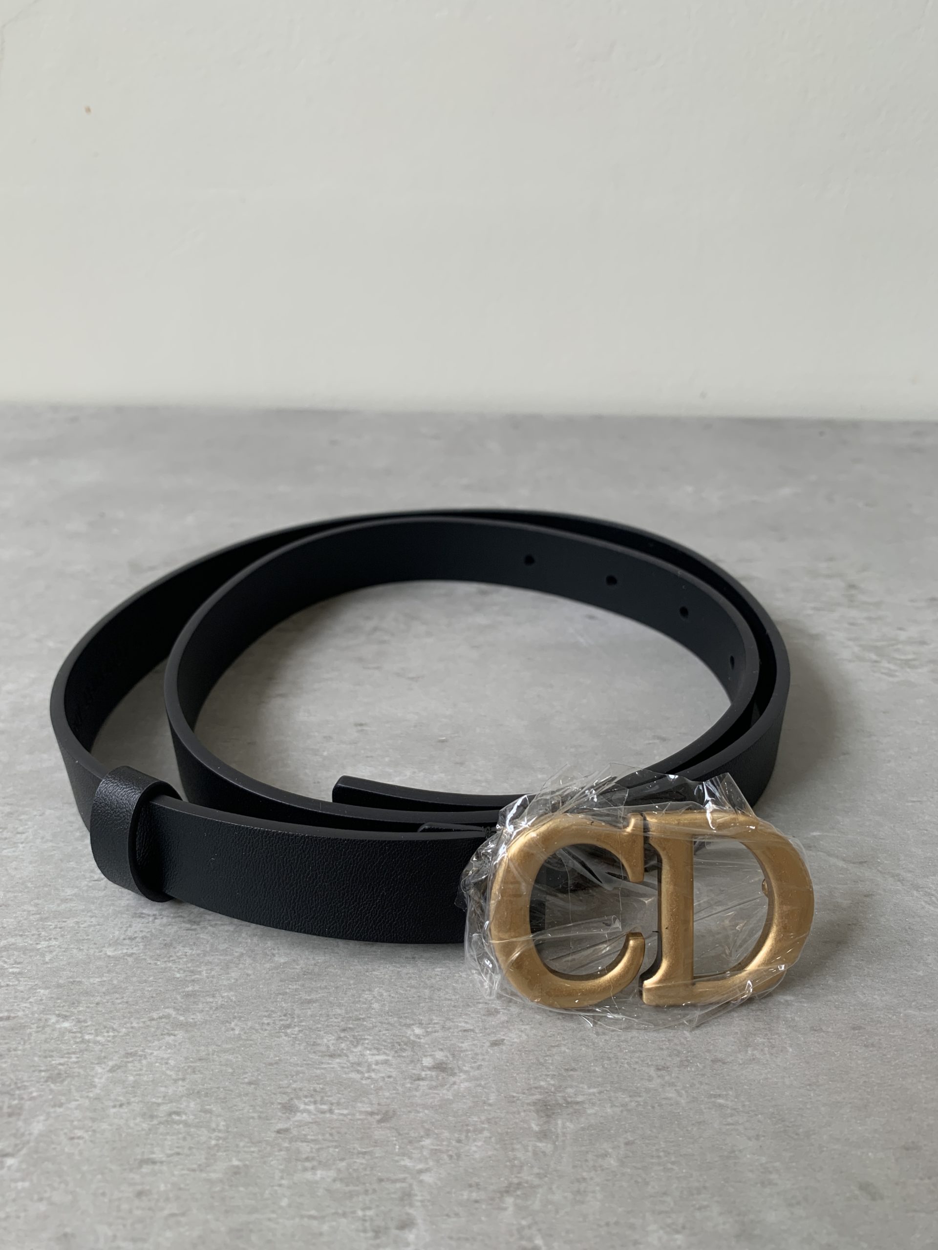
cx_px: 469
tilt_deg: -30.8
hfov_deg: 53.1
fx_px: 939
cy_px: 625
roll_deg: +2.4
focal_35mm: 26
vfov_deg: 67.3
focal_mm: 4.25
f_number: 1.8
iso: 40
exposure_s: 1/122
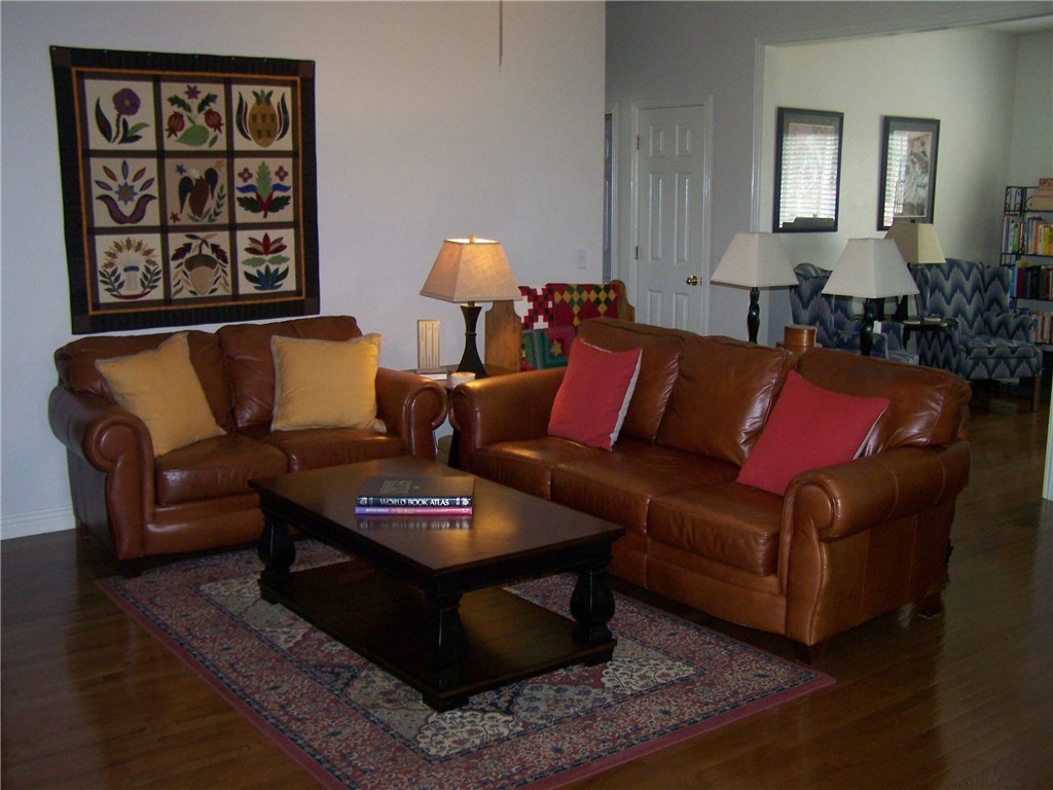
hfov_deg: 49.0
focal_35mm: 38
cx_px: 526
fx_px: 1156
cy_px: 395
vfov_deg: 37.7
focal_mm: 6.3
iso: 160
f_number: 2.8
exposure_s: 1/60
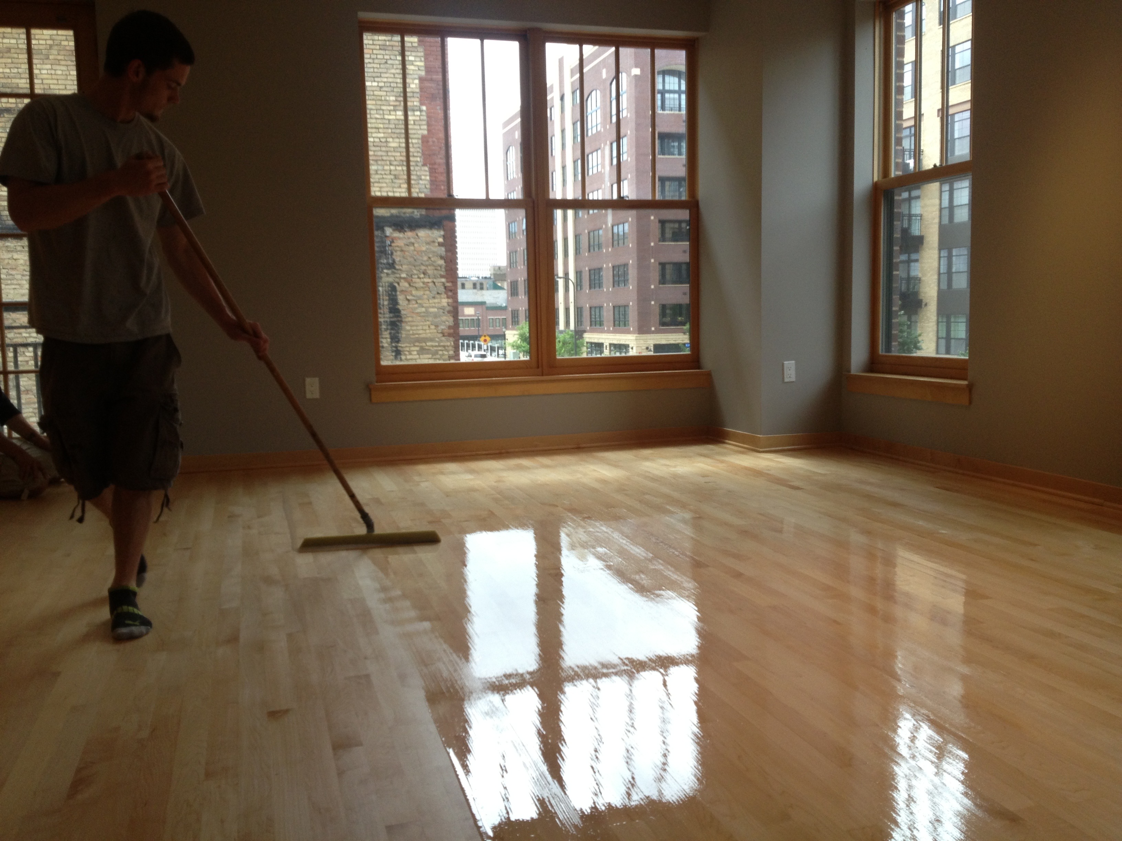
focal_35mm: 35
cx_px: 561
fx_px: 1134
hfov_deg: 52.6
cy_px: 420
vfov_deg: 40.7
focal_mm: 4.28
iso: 80
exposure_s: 1/176
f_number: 2.4
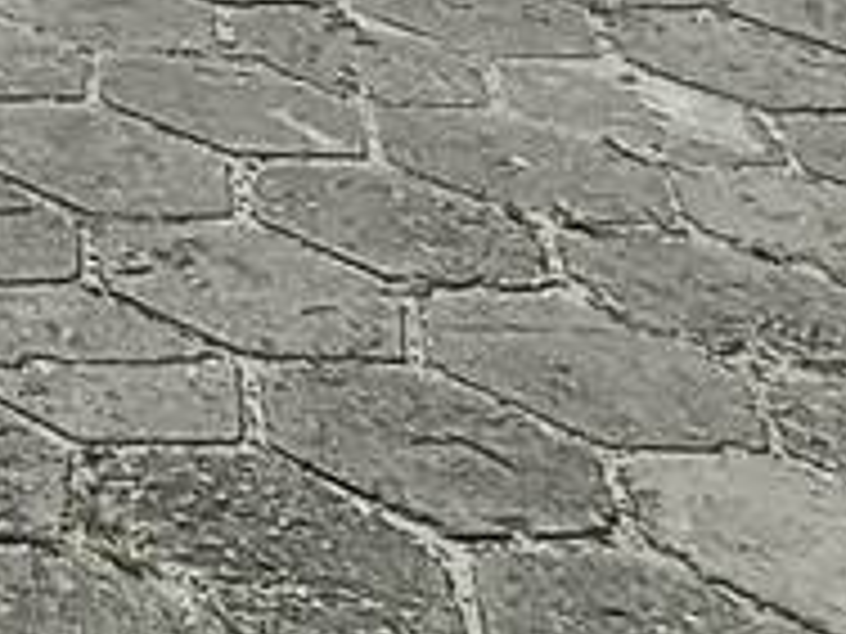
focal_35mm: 115
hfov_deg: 12.3
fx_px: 2811
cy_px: -1250
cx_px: -1354
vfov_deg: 9.9
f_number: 2.2
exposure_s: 1/2079
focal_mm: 1.65
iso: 62
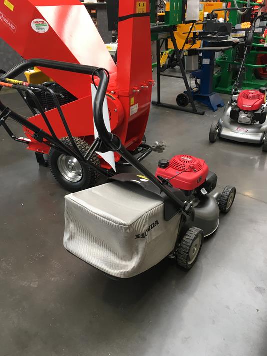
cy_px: 178
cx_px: 134
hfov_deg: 48.2
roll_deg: +0.3
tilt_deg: -29.9
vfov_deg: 61.7
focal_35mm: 29
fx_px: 298
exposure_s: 1/33
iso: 25
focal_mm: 4.15
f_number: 2.2
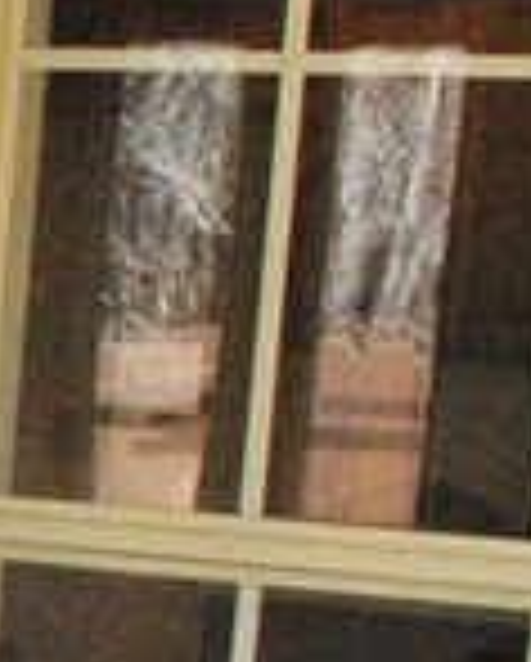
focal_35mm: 187
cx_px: -1469
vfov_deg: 10.1
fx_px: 3666
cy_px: 892
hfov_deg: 6.8
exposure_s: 1/320
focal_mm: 18
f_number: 9
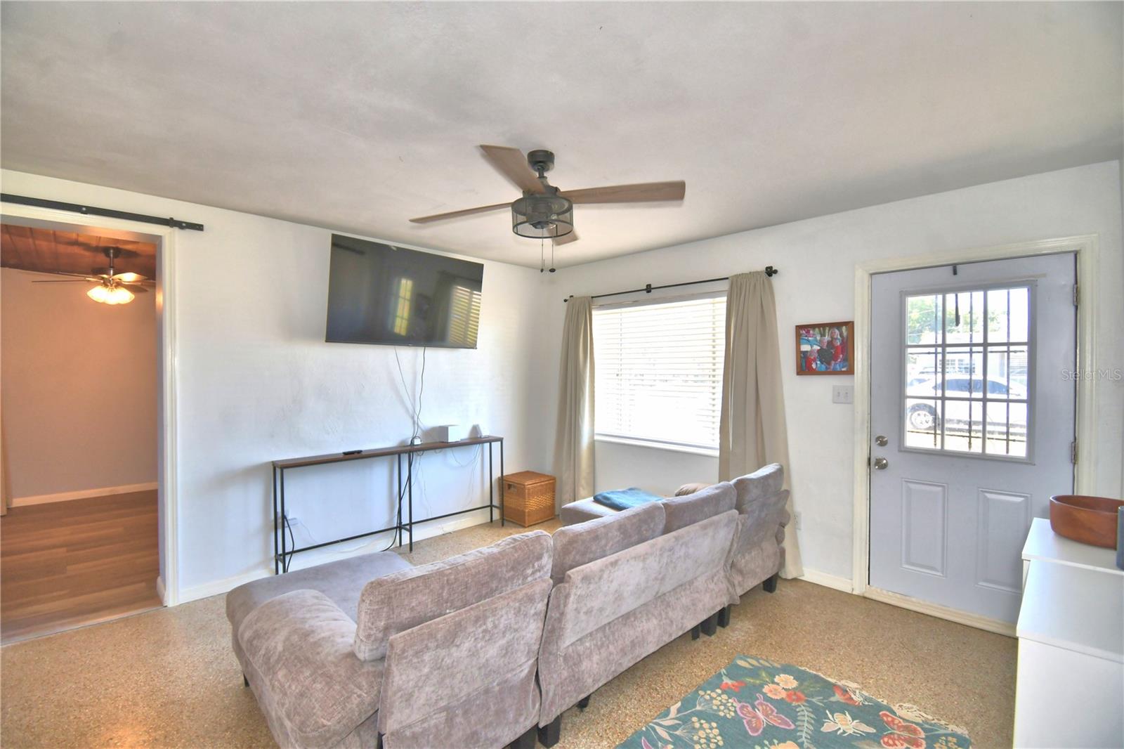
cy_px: 374
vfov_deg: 77.3
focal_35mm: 15
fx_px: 468
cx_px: 562
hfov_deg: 100.4
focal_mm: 10
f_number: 4.5
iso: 200
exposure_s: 1/50
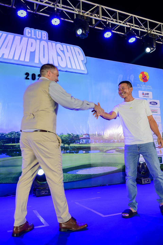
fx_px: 217
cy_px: 122
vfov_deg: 58.7
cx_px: 82
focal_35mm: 32
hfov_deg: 41.1
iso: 1400
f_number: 6.3
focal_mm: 32
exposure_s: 1/125
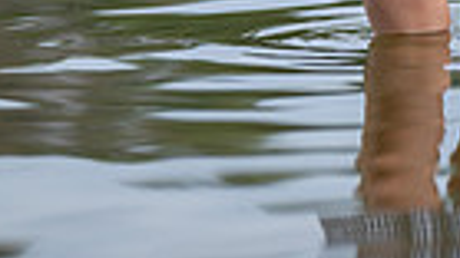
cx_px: 483
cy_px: -453
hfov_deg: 7.5
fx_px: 3511
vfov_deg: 4.1
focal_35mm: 288
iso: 500
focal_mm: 85
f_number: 1.8
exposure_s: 1/320
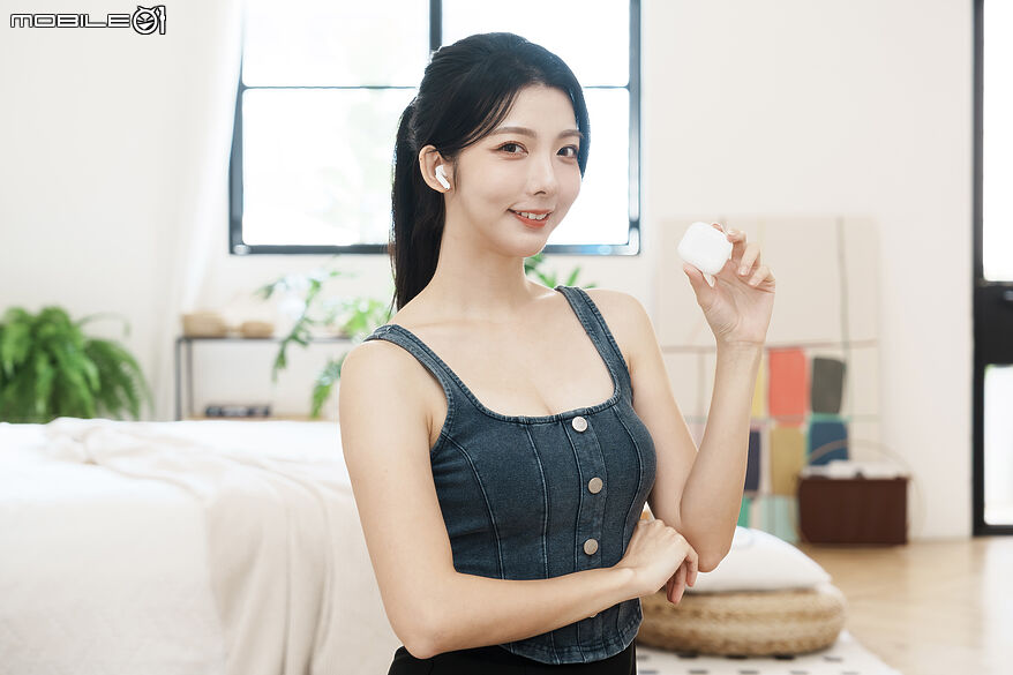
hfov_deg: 31.9
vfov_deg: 21.6
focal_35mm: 63
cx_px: 506
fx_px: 1772
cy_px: 338
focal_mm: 63
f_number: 4
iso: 800
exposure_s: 1/60
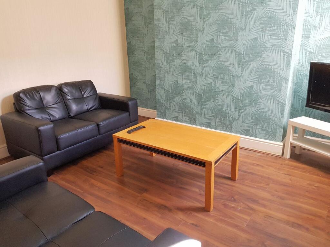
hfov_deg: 67.3
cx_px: 165
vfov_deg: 53.1
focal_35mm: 26
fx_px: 248
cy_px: 124
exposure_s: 1/50
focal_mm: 4.2
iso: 200
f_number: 1.7
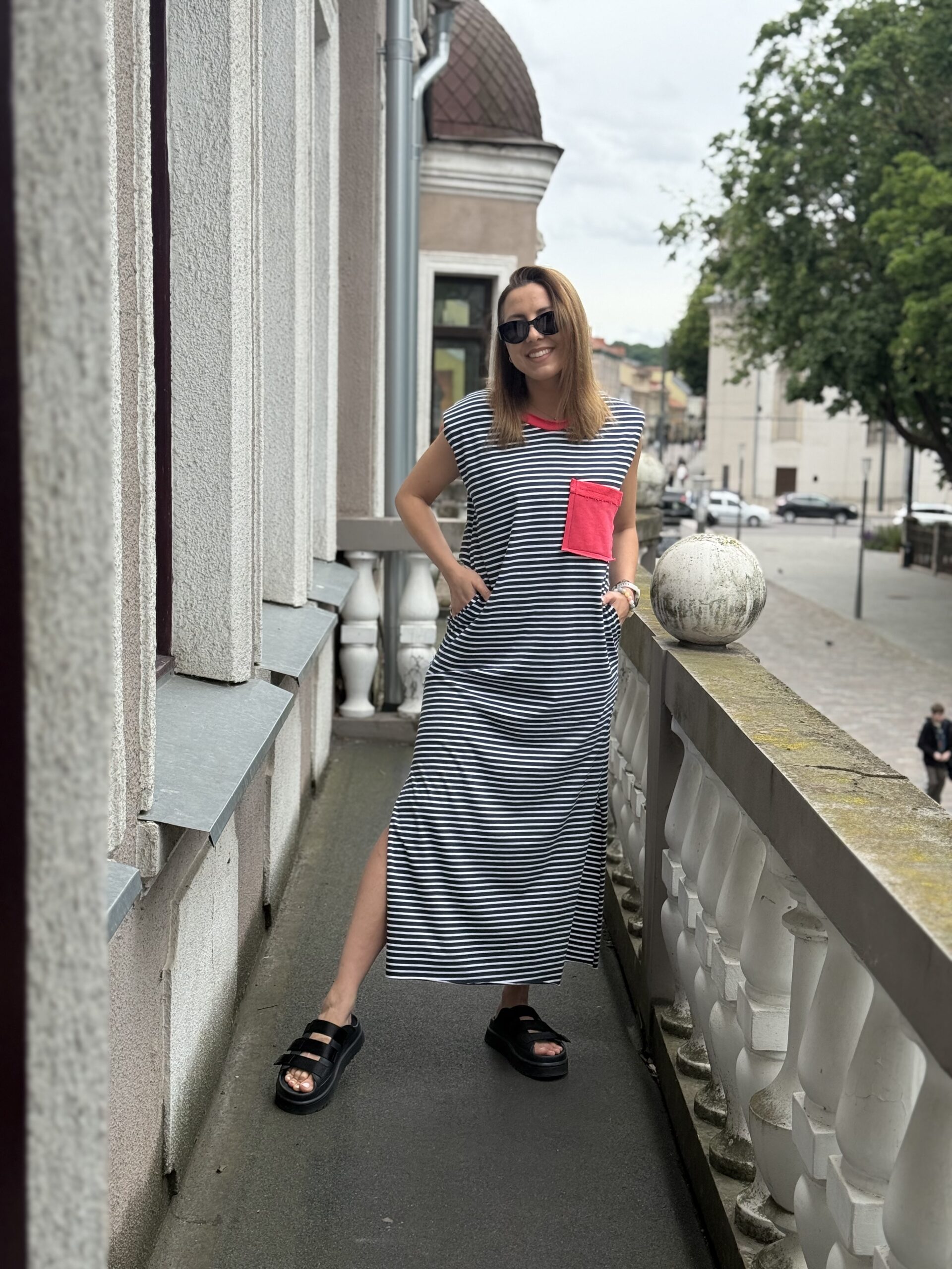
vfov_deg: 39.7
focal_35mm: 48
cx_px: 476
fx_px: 1760
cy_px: 634
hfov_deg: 30.3
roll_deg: -0.7
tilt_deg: -6.8
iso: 80
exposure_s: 1/2146
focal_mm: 6.76
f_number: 1.78
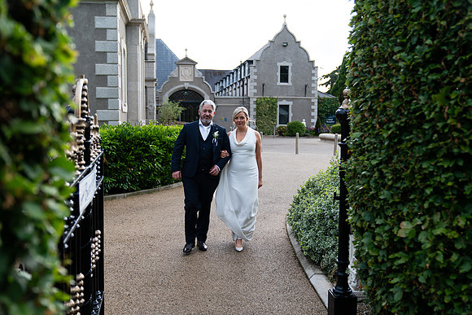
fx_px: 472
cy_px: 158
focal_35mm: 36
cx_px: 236
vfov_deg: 36.9
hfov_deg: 53.1
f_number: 2.8
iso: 160
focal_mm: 36
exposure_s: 1/200
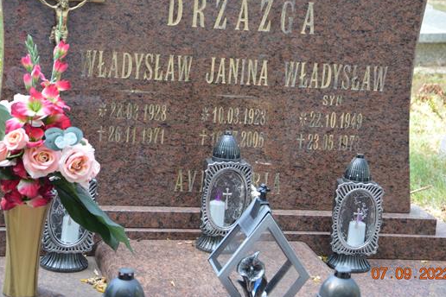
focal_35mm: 93
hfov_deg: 21.9
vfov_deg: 14.7
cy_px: 117
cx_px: 226
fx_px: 1152
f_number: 5.6
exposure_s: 1/125
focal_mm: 50
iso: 400
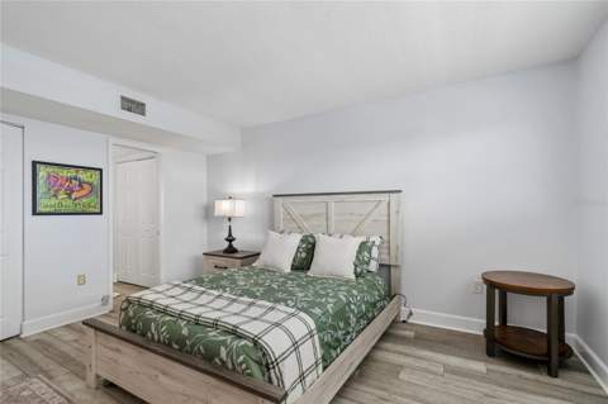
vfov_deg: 77.2
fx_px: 253
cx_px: 304
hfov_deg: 100.4
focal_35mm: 15
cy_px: 202
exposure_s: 1/40
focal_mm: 10
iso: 100
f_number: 4.5
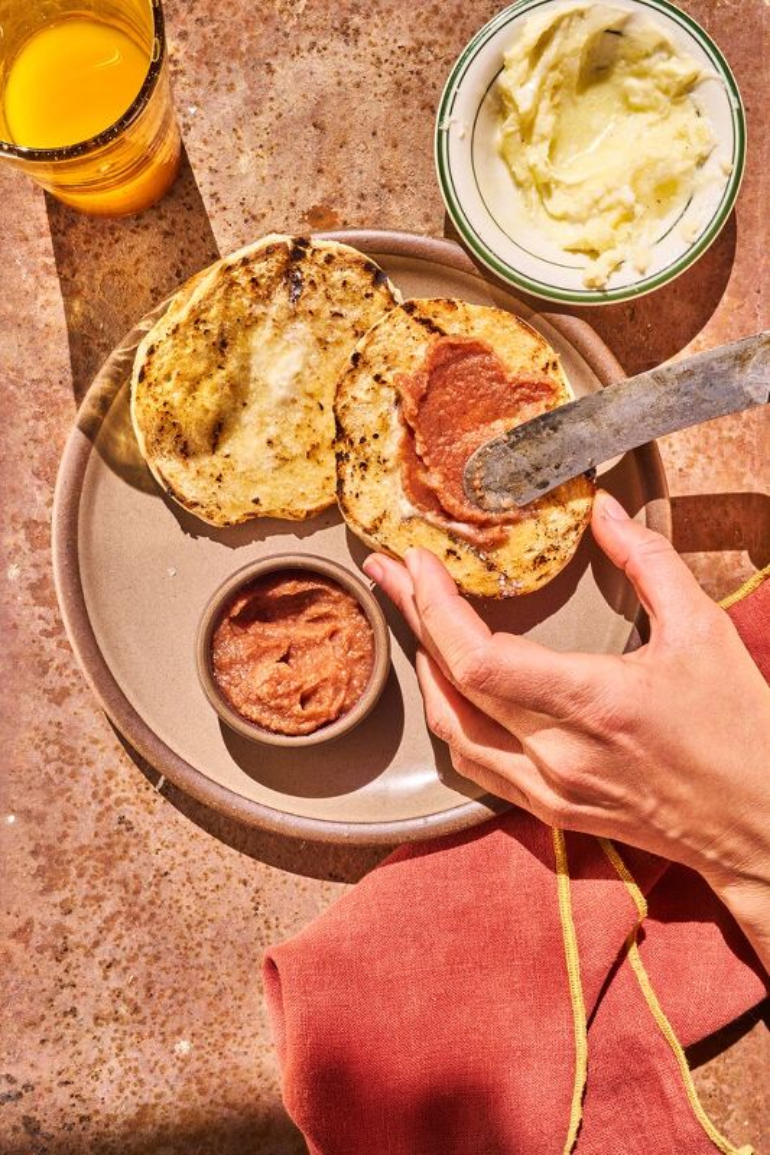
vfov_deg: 48.5
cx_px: 385
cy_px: 578
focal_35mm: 40
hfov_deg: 33.4
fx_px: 1284
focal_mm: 40
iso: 100
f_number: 18
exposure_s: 1/160
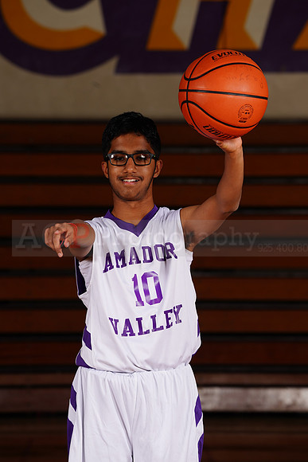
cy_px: 231
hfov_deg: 6.3
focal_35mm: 218
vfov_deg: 9.4
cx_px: 154
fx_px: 2796
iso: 200
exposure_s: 1/200
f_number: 8
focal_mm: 218
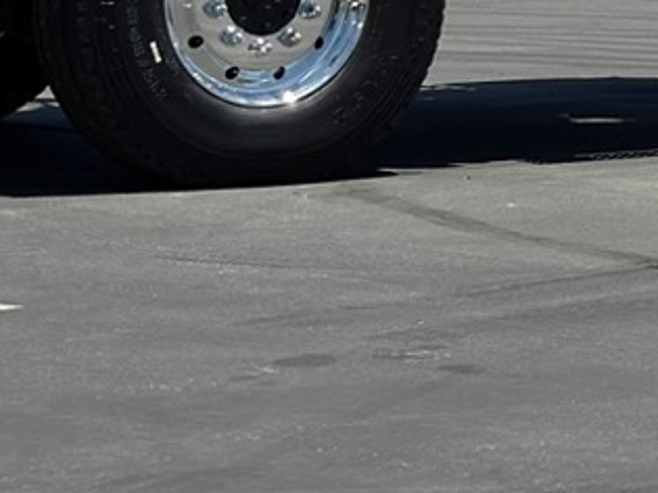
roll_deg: +1.0
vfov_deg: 7.1
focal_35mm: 203
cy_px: -447
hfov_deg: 9.5
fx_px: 3857
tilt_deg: +2.1
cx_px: 1009
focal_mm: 6.76
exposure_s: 1/4926
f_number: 1.78
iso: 64
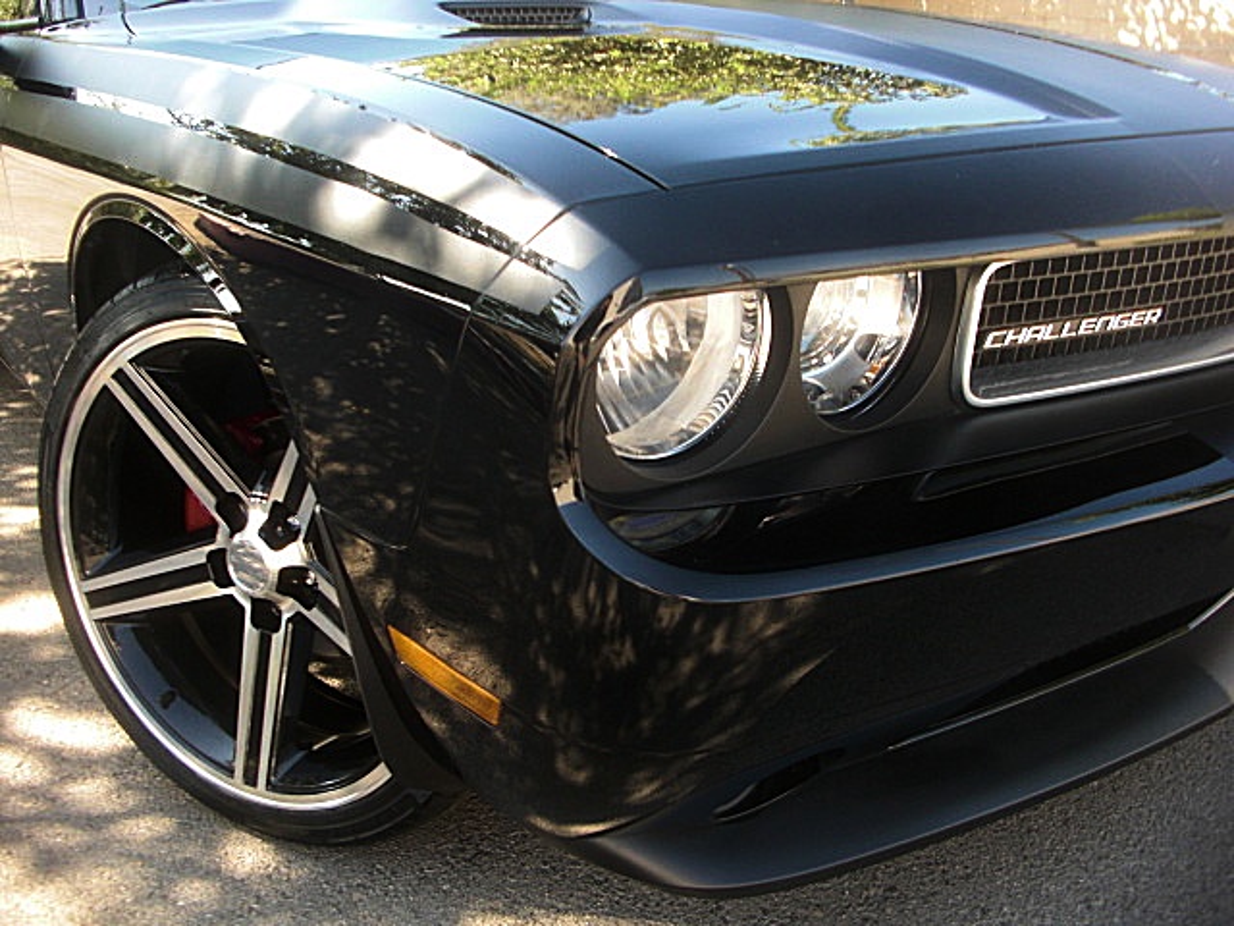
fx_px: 1283
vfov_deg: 39.7
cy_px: 463
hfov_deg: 51.4
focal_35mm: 36
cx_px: 617
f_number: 2.8
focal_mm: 6.3
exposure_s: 1/125
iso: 100
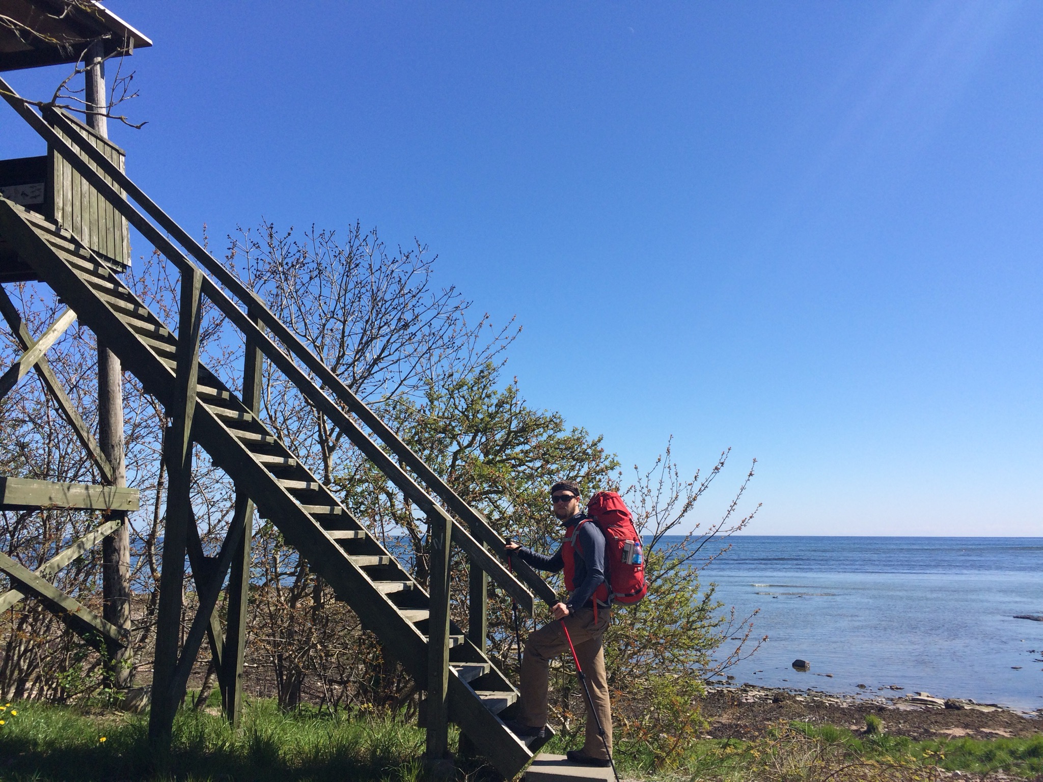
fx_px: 874
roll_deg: +0.3
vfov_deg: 48.2
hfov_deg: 61.7
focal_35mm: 29
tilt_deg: +9.2
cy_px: 391
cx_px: 522
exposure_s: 1/2283
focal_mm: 4.15
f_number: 2.2
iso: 32
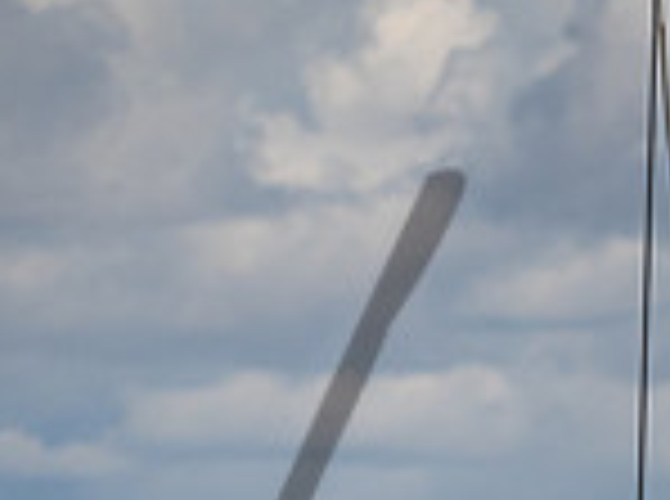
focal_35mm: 1329
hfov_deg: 1.5
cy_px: 935
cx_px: 1140
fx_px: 25661
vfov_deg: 1.1
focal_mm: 260
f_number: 5.6
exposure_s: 1/3200
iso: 400
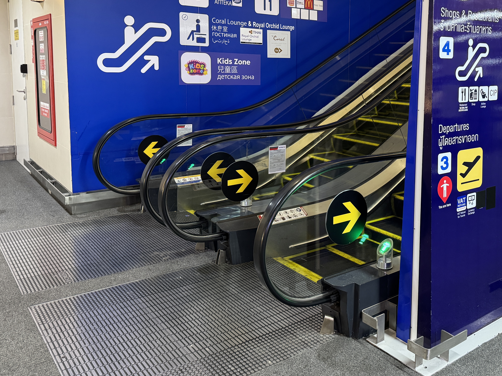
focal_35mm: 34
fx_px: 493
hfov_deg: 52.4
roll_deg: -1.3
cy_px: 123
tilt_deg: -6.9
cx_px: 352
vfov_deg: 41.2
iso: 500
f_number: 1.78
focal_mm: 6.76
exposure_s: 1/50
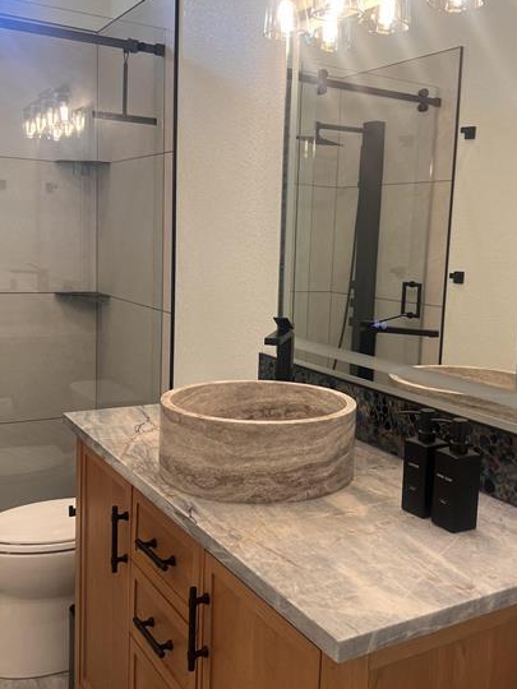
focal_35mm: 37
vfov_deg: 50.1
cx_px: 296
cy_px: 323
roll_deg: -1.6
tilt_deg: -6.6
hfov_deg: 38.6
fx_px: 737
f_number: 1.5
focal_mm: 5.7
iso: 64
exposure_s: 1/120
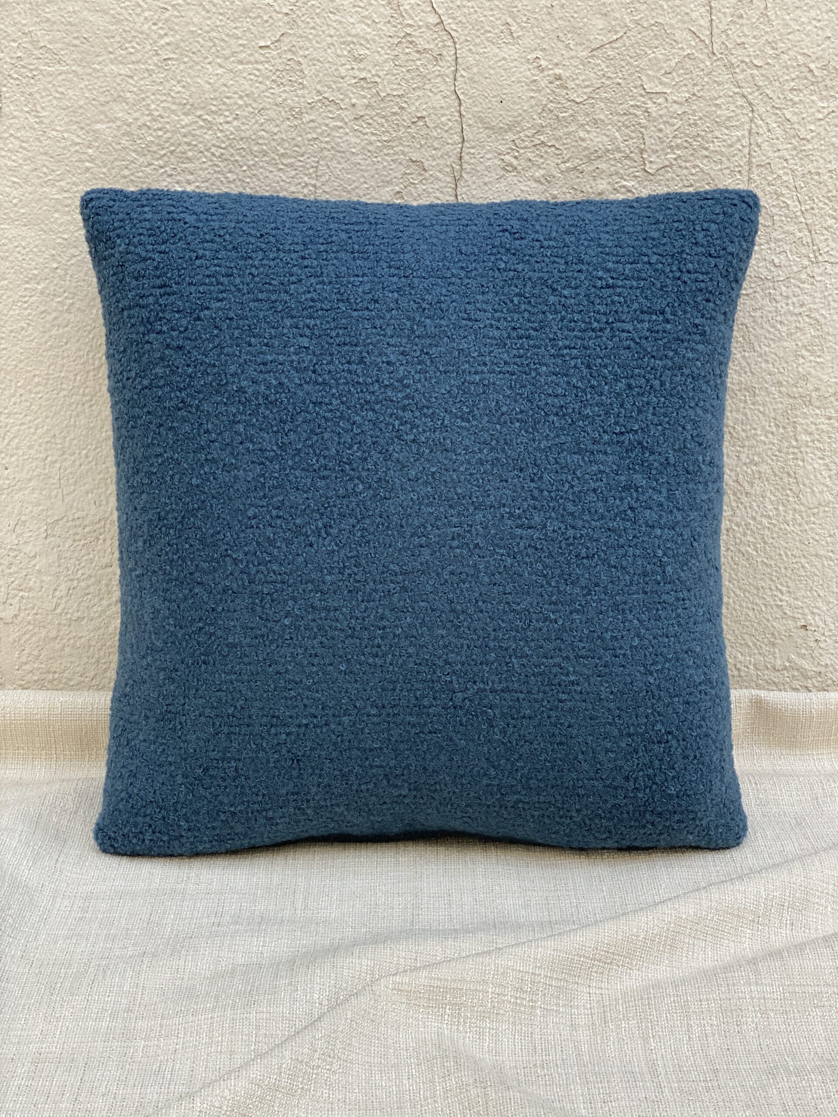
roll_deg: +0.7
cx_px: 419
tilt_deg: -17.3
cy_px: 558
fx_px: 1678
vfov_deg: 36.8
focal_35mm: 52
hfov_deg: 28.0
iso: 64
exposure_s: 1/122
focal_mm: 6
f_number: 2
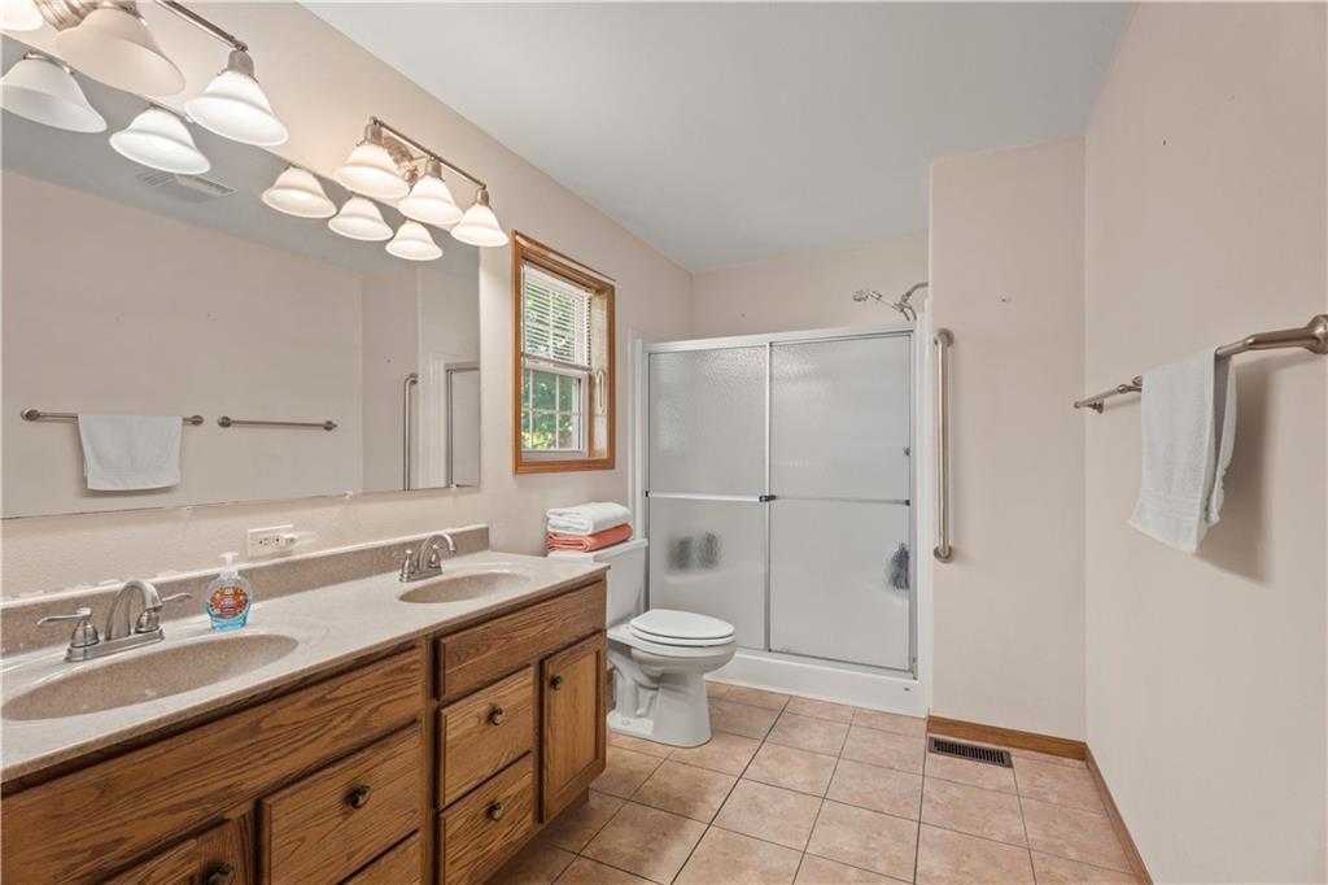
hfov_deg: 96.8
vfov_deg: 73.7
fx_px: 590
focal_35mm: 16
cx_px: 664
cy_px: 442
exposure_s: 1/1.25
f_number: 9
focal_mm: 16
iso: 250
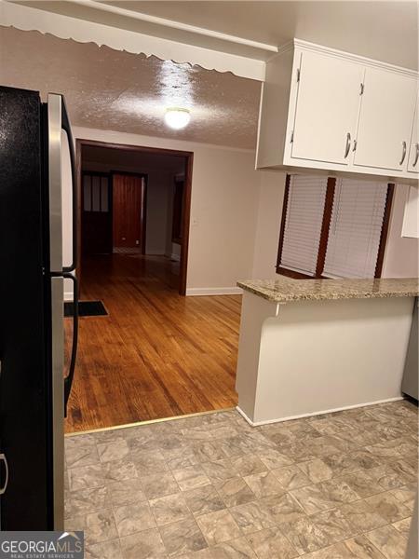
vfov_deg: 71.6
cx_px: 210
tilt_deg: -10.9
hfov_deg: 56.8
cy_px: 280
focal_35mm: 24
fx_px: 387
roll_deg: -4.5
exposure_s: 1/60
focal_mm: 6.76
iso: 640
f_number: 1.78
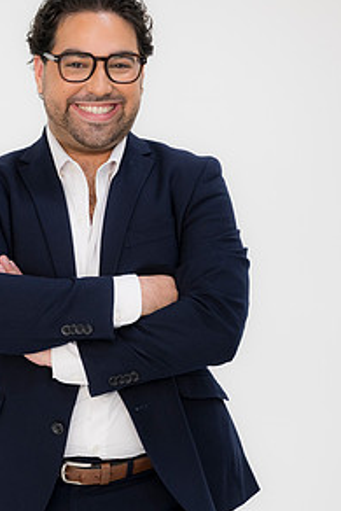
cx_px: 91
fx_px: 1660
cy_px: 290
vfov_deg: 17.5
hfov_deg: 11.7
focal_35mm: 117
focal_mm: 76
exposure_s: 1/125
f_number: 3.2
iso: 800
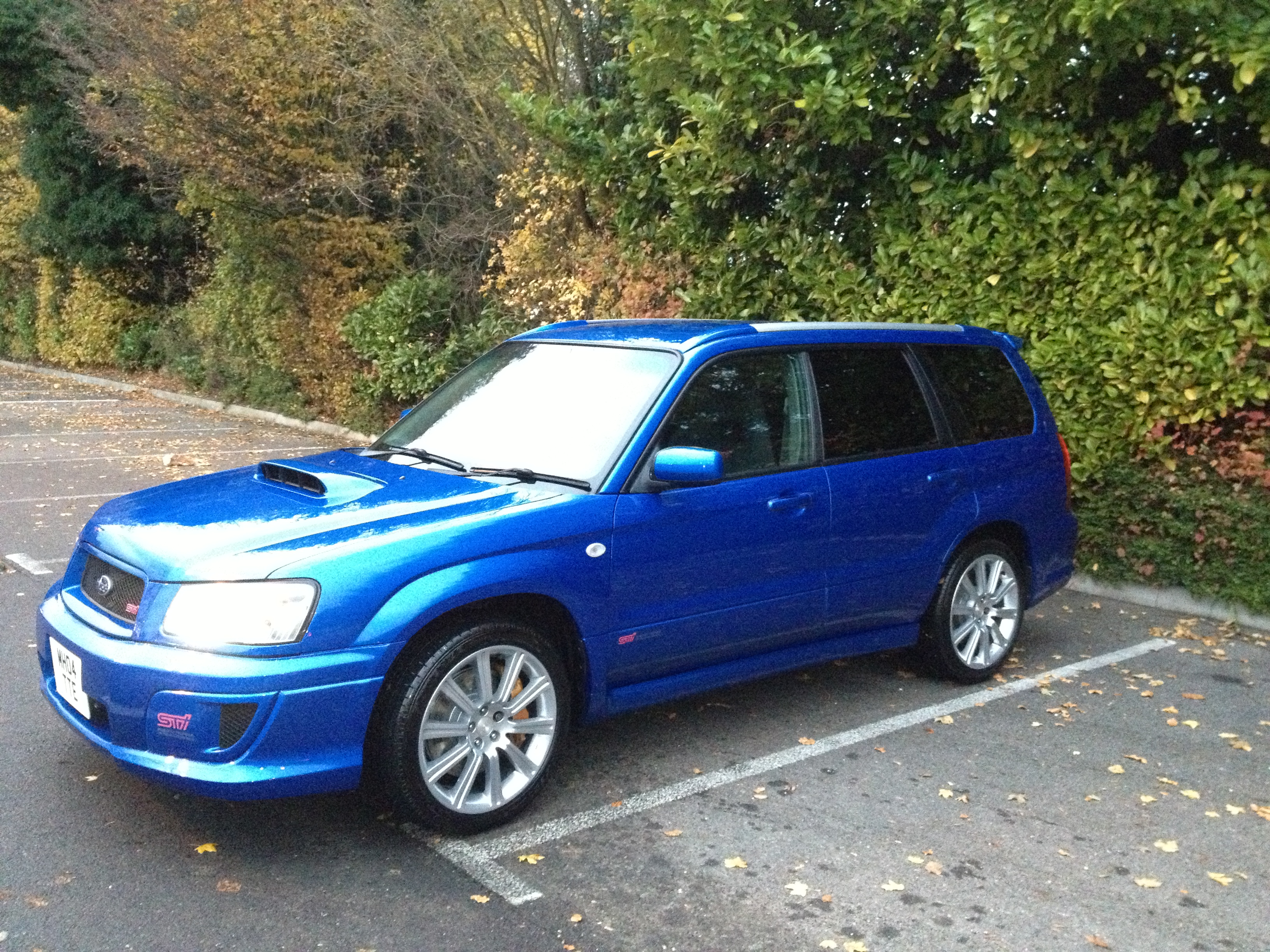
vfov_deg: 40.7
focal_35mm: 35
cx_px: 635
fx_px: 1284
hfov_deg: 52.6
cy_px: 476
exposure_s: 1/20
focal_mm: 4.28
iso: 640
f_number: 2.4
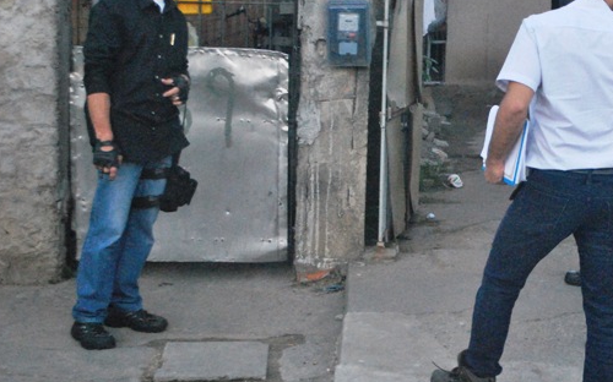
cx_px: 484
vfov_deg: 15.2
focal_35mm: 86
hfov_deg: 23.8
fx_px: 1433
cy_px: 107
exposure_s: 1/320
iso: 1600
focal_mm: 35
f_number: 5
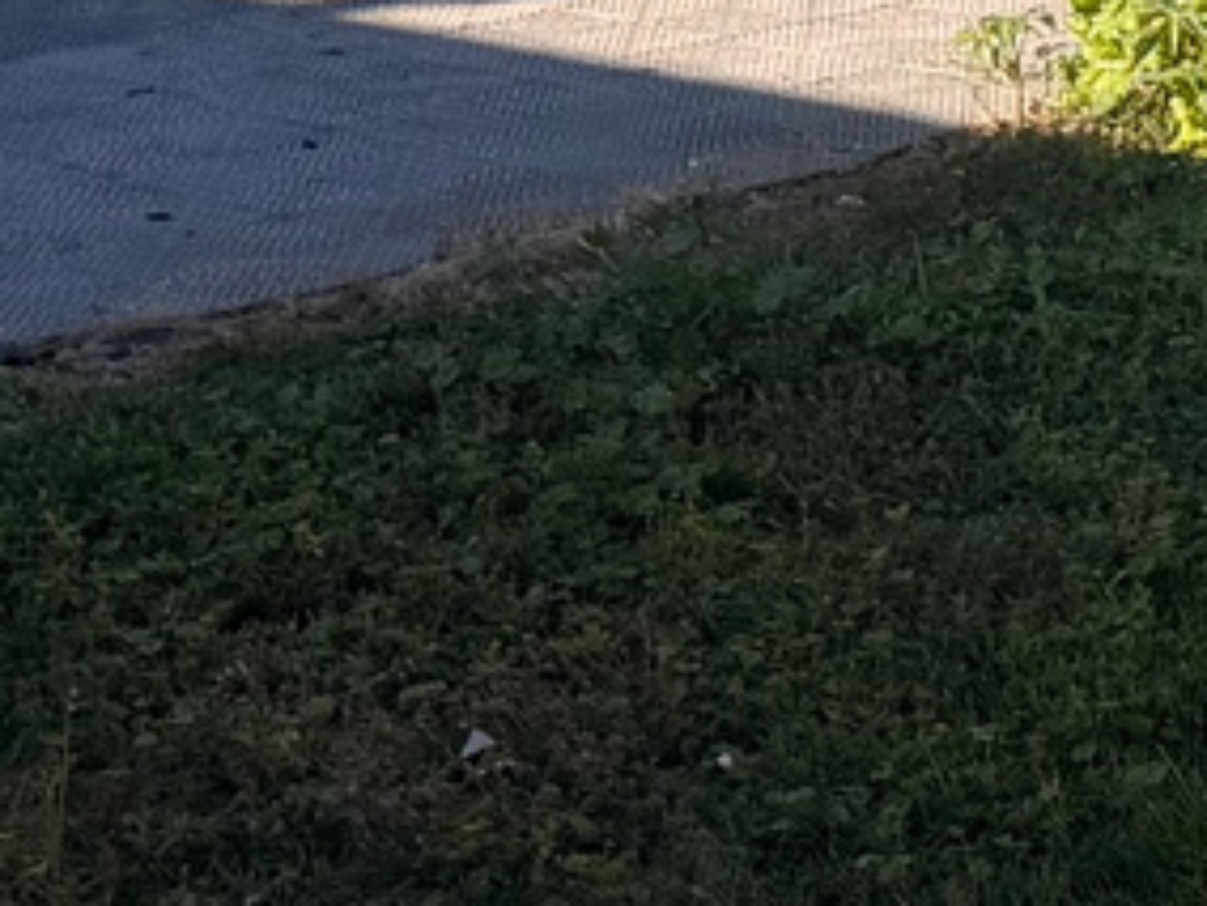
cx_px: 1904
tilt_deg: -12.2
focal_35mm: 173
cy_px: -4
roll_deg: +0.4
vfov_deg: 8.5
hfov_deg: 10.9
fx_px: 6032
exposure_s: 1/4405
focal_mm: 6.76
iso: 100
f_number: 1.78
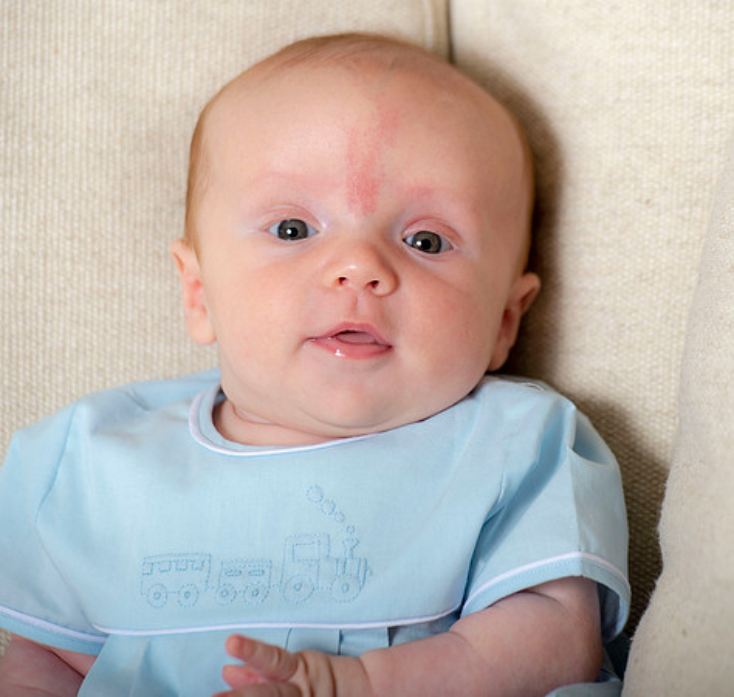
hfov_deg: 6.7
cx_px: 435
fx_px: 6307
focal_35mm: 270
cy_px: 319
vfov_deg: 6.3
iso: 250
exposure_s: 1/200
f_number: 4.5
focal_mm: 200
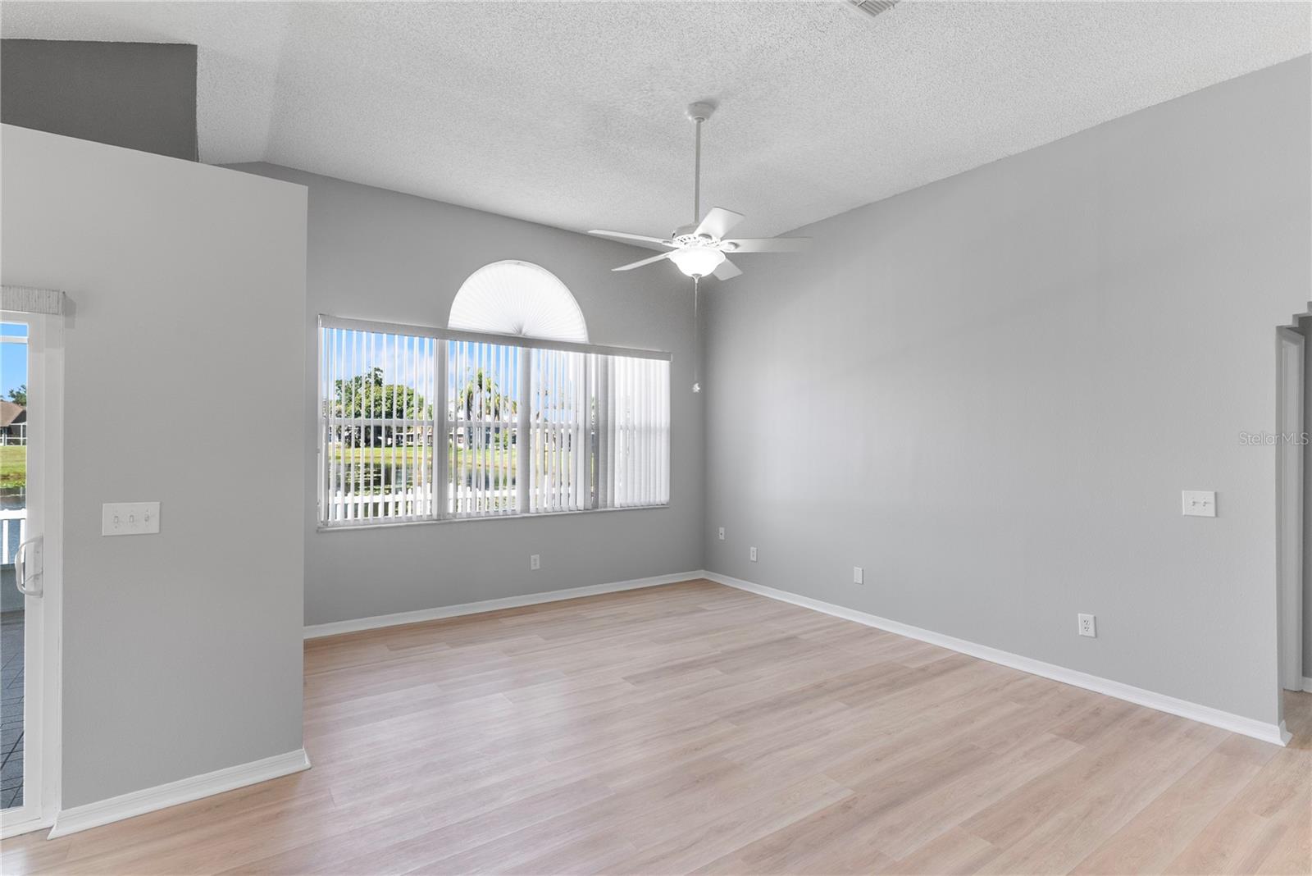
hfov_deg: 93.3
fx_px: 620
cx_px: 656
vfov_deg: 70.5
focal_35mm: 17
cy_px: 438
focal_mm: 17
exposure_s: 1/13
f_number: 13
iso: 2000
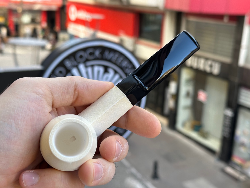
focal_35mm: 48
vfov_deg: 30.3
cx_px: 125
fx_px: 347
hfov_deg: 39.7
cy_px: 94
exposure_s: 1/240
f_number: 1.78
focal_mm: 6.86
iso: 64
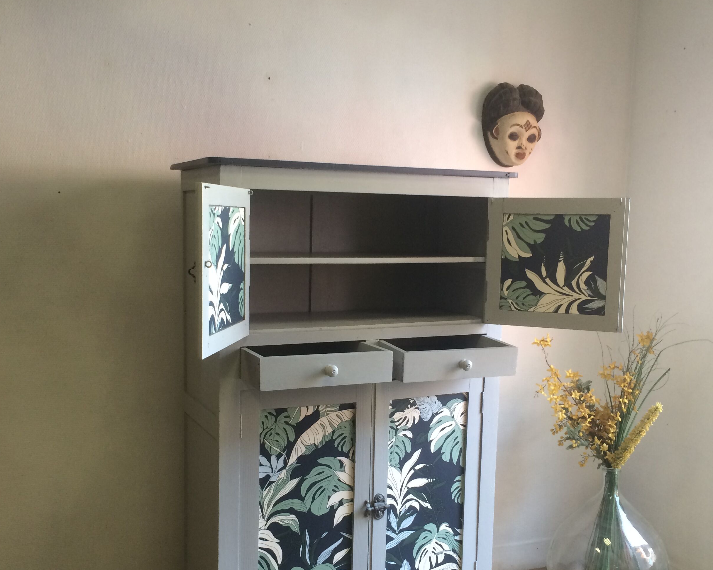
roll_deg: -0.4
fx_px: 802
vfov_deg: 39.1
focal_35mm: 38
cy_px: 324
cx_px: 355
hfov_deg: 47.9
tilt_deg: -8.5
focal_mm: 4.15
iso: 100
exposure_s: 1/33
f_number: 2.2
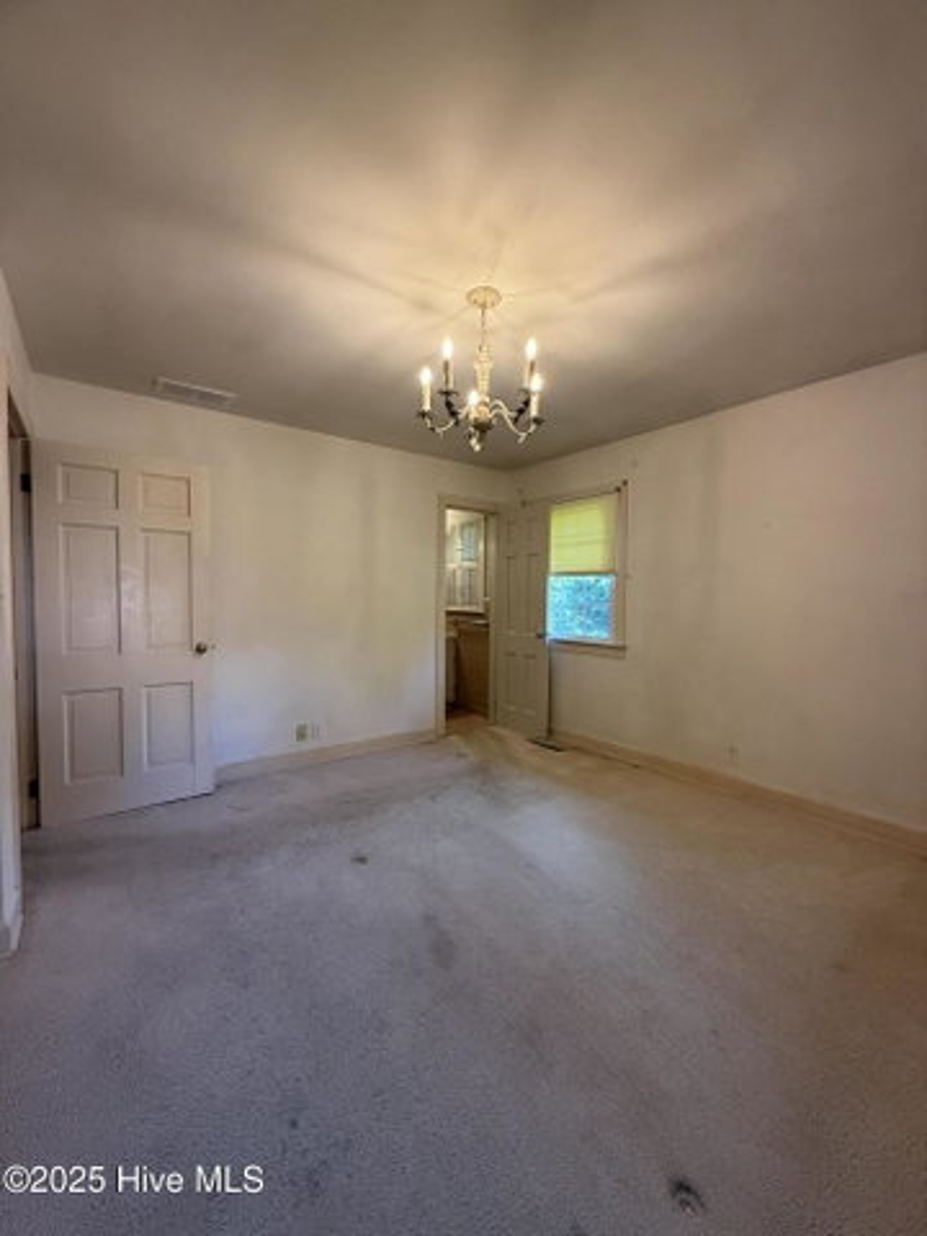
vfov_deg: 102.1
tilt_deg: -1.8
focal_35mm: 14
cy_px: 618
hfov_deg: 85.7
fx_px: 500
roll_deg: -1.1
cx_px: 464
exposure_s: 1/120
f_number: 2.2
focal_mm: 2.22
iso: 320
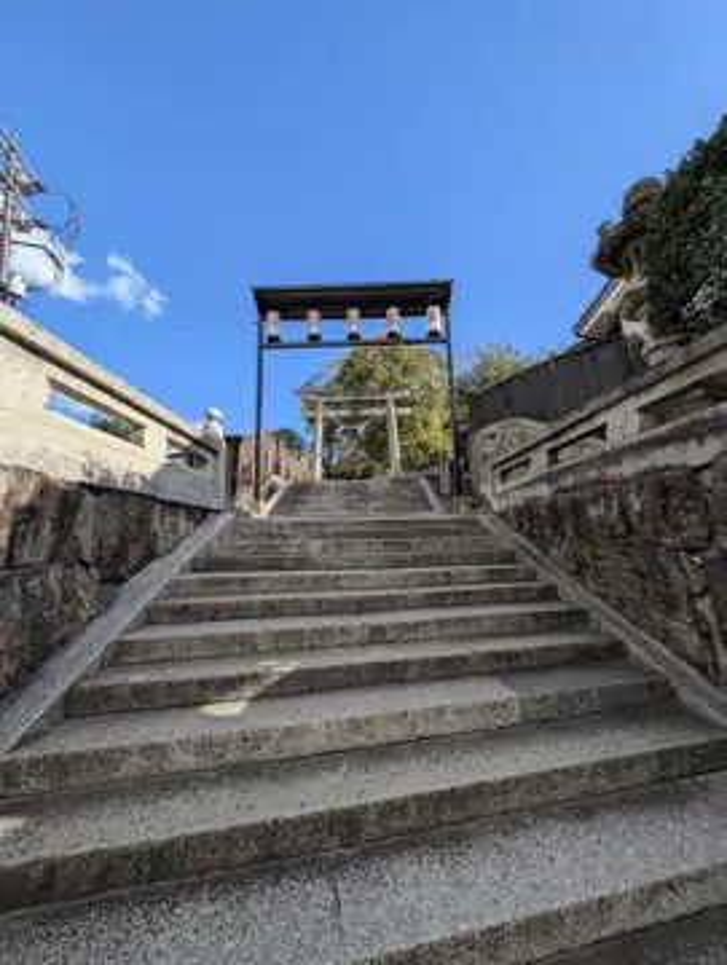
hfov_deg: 94.6
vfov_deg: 110.5
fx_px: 335
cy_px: 482
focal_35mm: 12
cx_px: 364
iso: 41
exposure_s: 1/1314
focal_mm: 2.23
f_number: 1.95
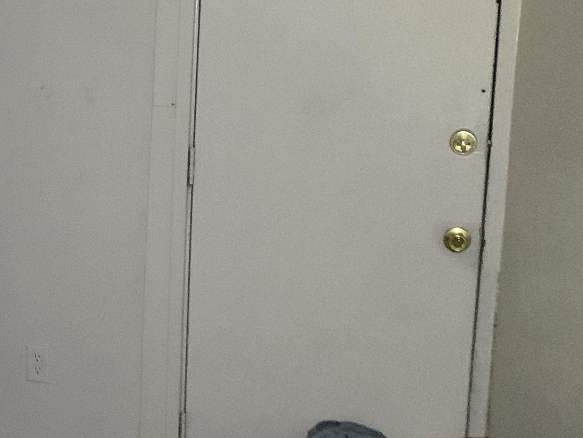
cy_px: 199
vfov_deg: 20.7
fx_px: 1196
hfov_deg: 25.1
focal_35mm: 71
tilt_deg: -8.8
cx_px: -82
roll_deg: -0.3
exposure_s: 1/27
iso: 800
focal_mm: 4.25
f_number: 1.8
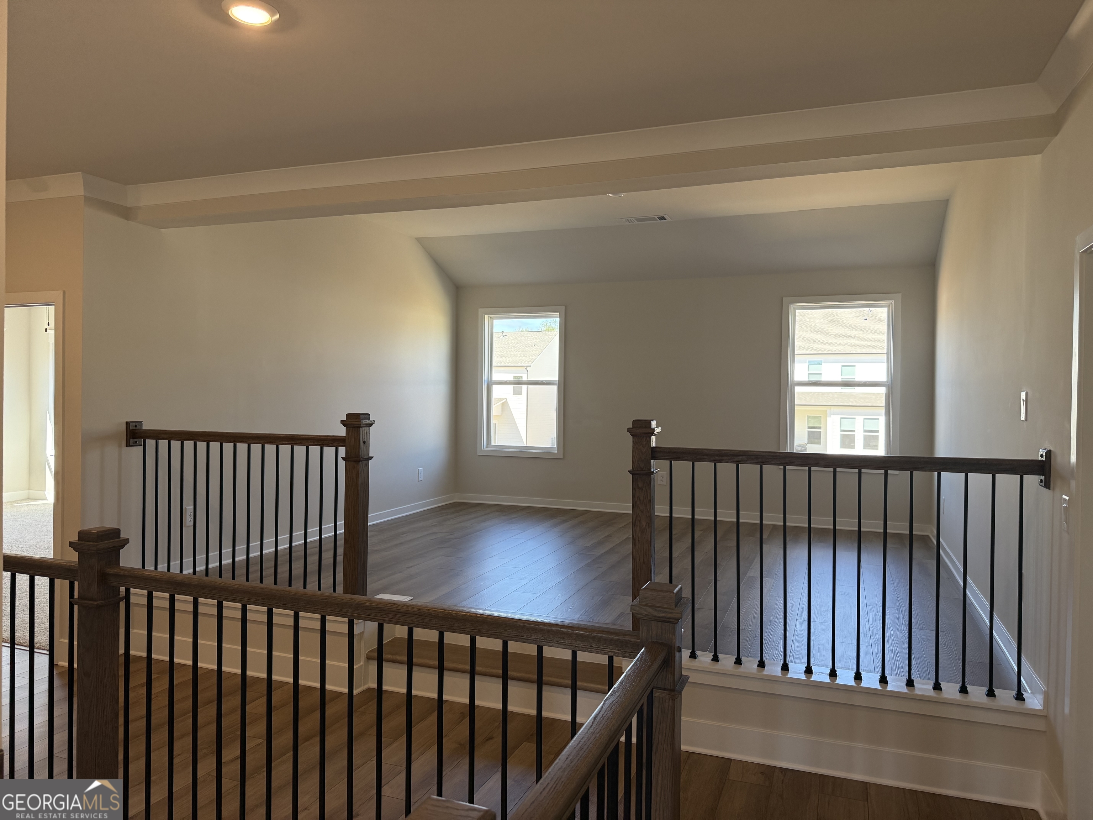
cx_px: 546
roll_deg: +0.4
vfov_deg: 56.8
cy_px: 410
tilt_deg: -0.2
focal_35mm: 24
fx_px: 758
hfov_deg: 71.6
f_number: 1.78
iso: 200
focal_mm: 6.76
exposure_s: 1/202
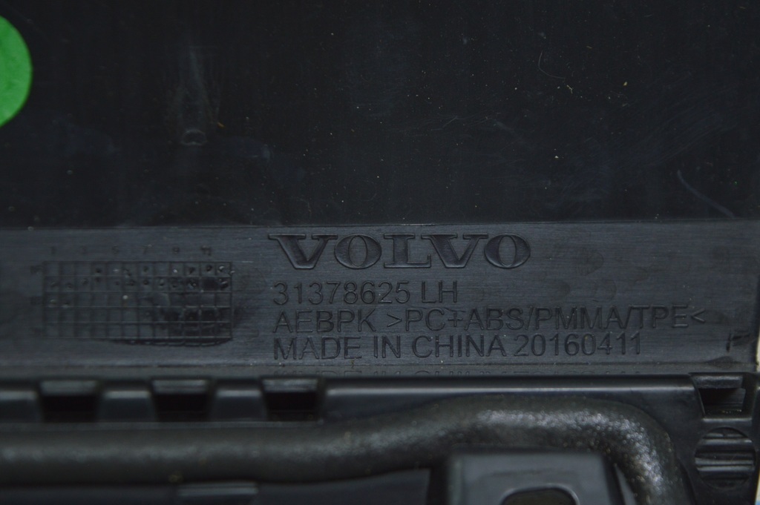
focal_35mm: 82
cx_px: 380
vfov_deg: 16.5
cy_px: 252
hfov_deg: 24.6
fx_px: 1740
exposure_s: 1/40
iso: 400
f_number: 5.6
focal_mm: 55
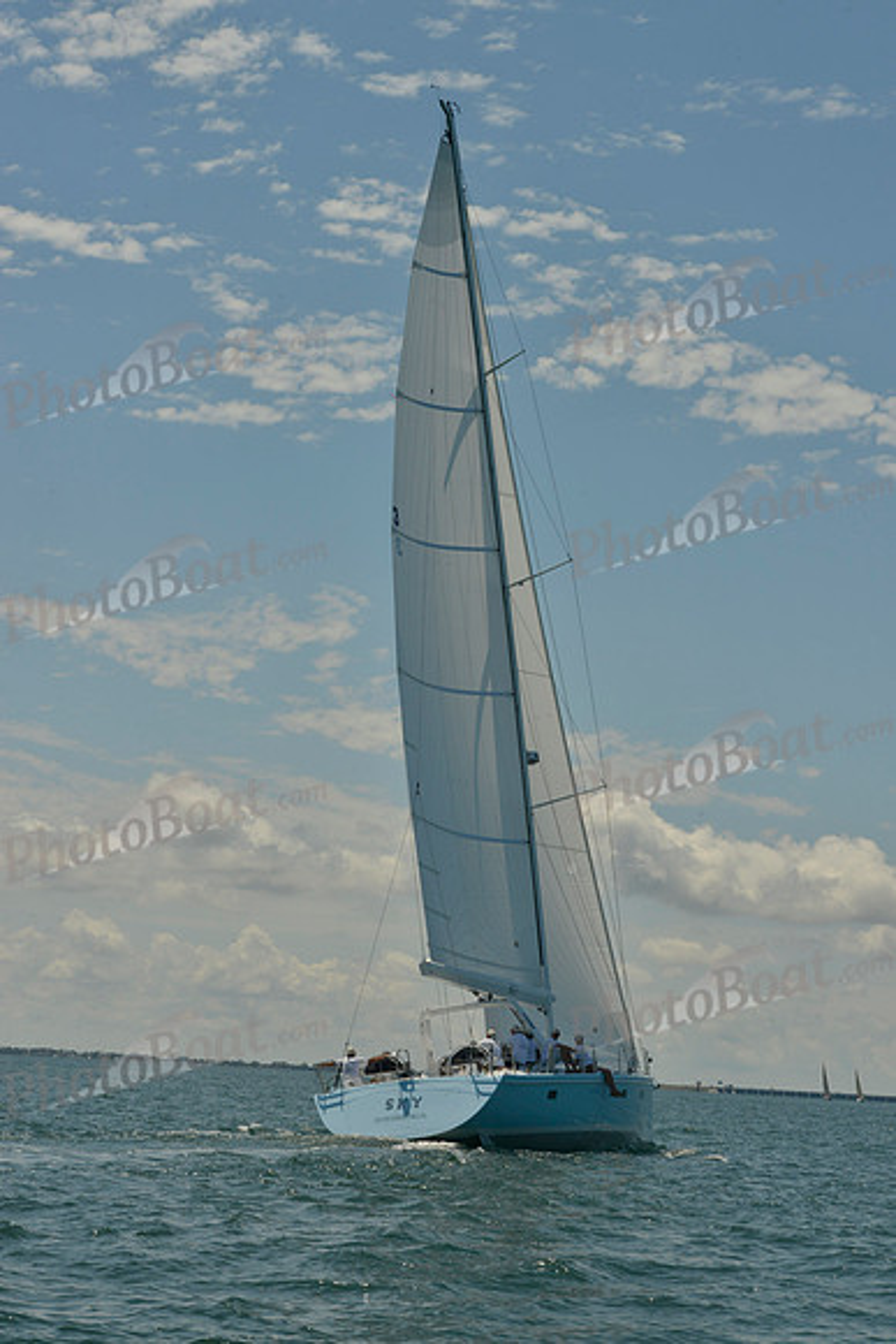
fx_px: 3059
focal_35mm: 82
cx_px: 448
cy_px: 672
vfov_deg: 24.8
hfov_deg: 16.7
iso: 280
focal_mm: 82
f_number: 18
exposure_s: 1/500
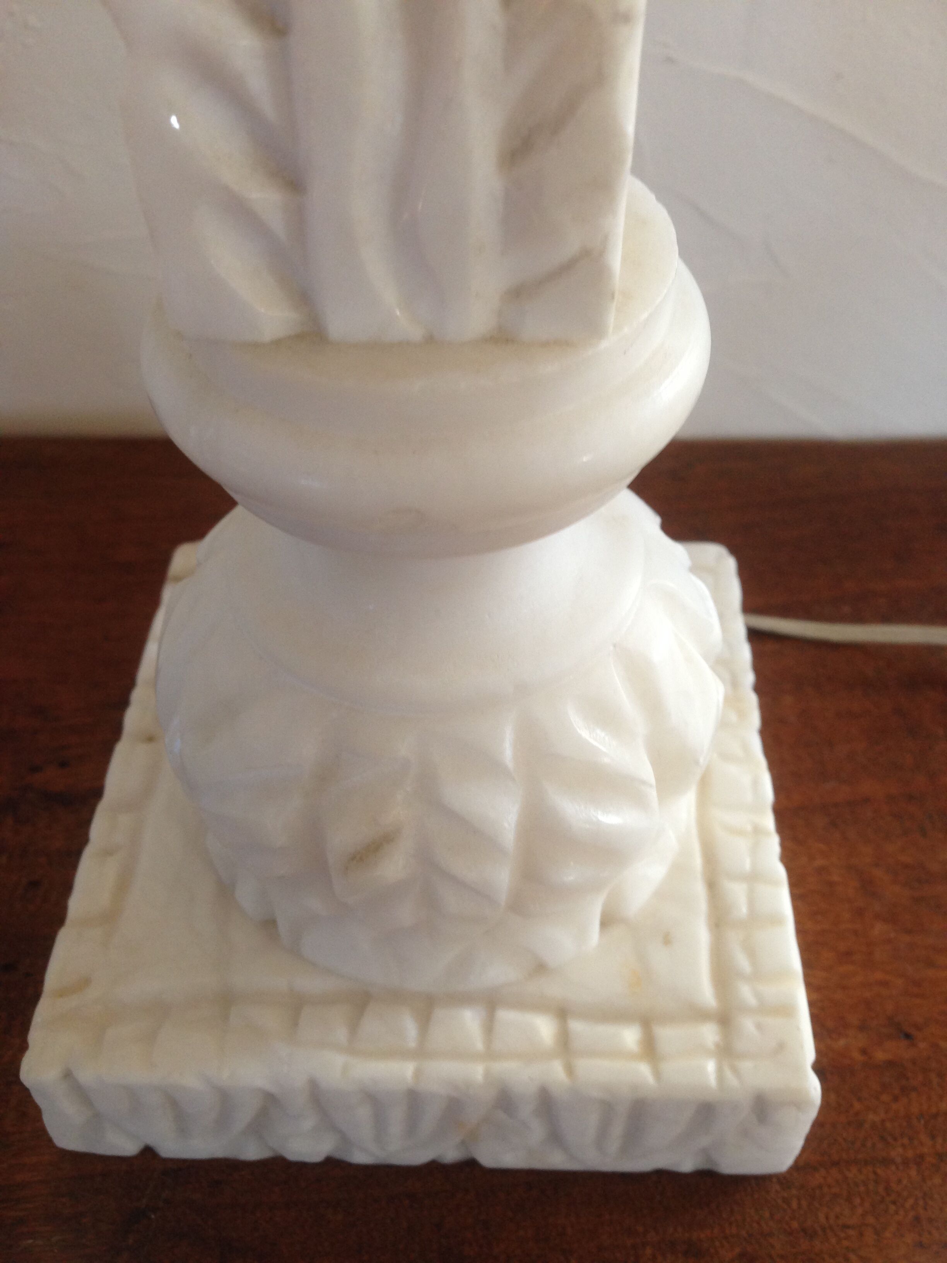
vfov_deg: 55.4
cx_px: 474
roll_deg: -0.5
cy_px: 632
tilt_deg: -43.4
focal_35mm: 33
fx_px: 1204
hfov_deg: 42.9
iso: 80
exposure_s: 1/20
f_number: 2.4
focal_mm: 4.12
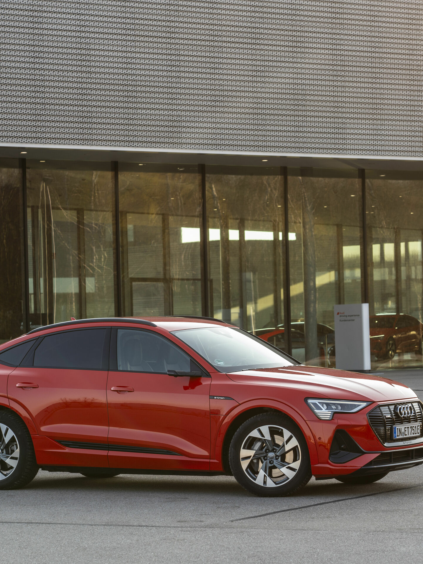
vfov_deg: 13.0
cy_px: 283
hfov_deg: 9.8
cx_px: 249
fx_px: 2476
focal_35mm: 152
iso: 80
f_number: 7.1
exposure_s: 1/80
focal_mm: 105
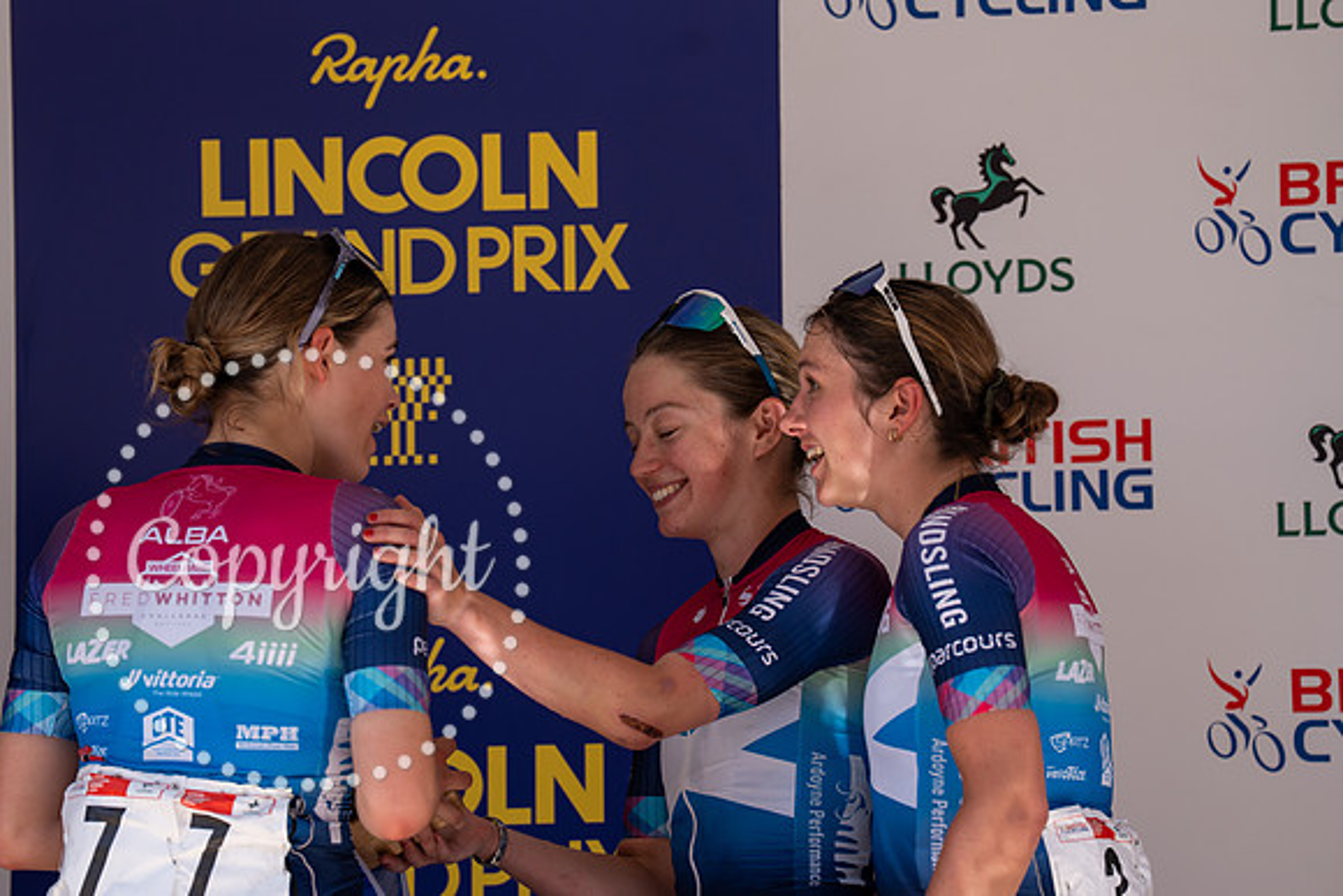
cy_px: 448
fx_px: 7463
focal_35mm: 200
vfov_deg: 6.9
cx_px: 672
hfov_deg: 10.3
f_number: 4
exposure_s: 1/1000
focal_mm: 200
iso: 640
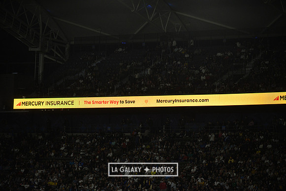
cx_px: 143
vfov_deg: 7.9
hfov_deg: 11.7
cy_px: 96
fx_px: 1391
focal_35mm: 175
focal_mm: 175
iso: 1600
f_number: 2.8
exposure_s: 1/3200
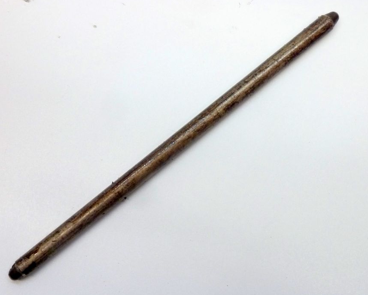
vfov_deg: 29.7
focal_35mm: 51
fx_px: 556
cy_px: 148
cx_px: 172
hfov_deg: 36.6
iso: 400
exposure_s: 1/25
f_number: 3.8
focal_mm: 7.9
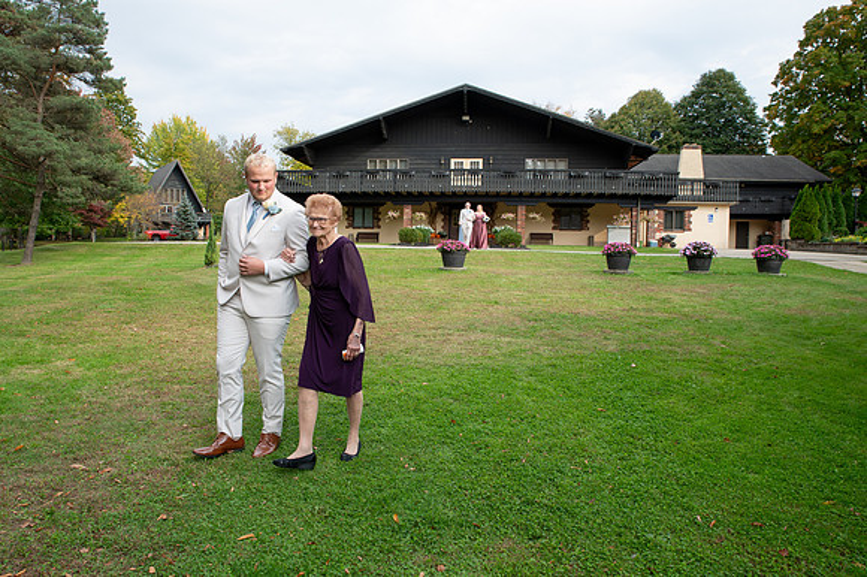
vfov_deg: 49.4
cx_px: 412
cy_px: 287
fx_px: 627
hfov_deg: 69.3
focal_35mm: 26
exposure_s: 1/200
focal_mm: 24
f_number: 8
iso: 400
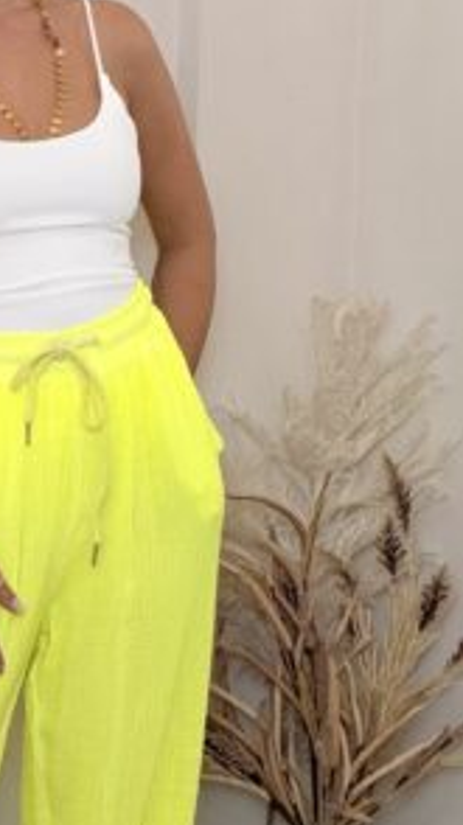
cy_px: 351
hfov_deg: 13.4
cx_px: 6
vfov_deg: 23.9
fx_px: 1946
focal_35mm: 89
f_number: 1.9
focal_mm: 2.71
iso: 100
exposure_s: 1/60
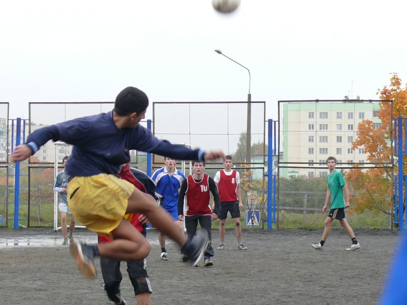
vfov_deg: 10.0
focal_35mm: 148
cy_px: 152
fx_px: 1740
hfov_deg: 13.3
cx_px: 204
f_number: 3.2
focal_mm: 17.6
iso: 100
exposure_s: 1/100
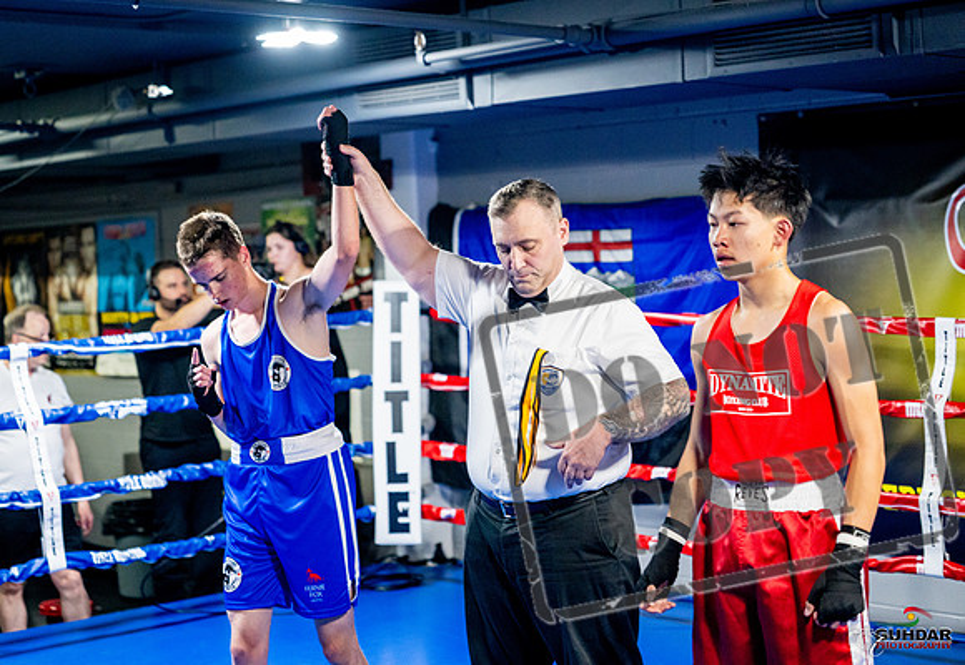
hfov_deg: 33.6
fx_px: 1595
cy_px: 283
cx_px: 390
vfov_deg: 23.5
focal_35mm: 59
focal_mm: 50
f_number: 2
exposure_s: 1/800
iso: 4000
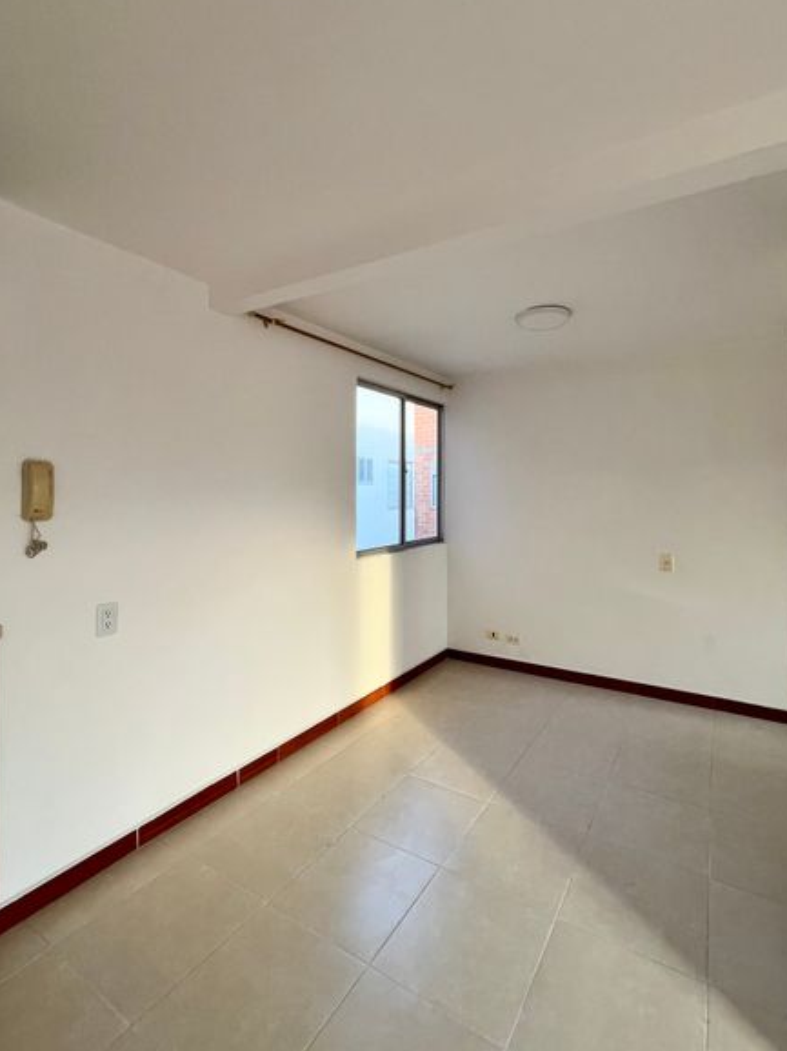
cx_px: 436
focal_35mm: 15
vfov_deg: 98.1
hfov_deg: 81.4
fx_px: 455
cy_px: 495
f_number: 1.8
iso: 80
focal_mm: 1.57
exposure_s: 1/99
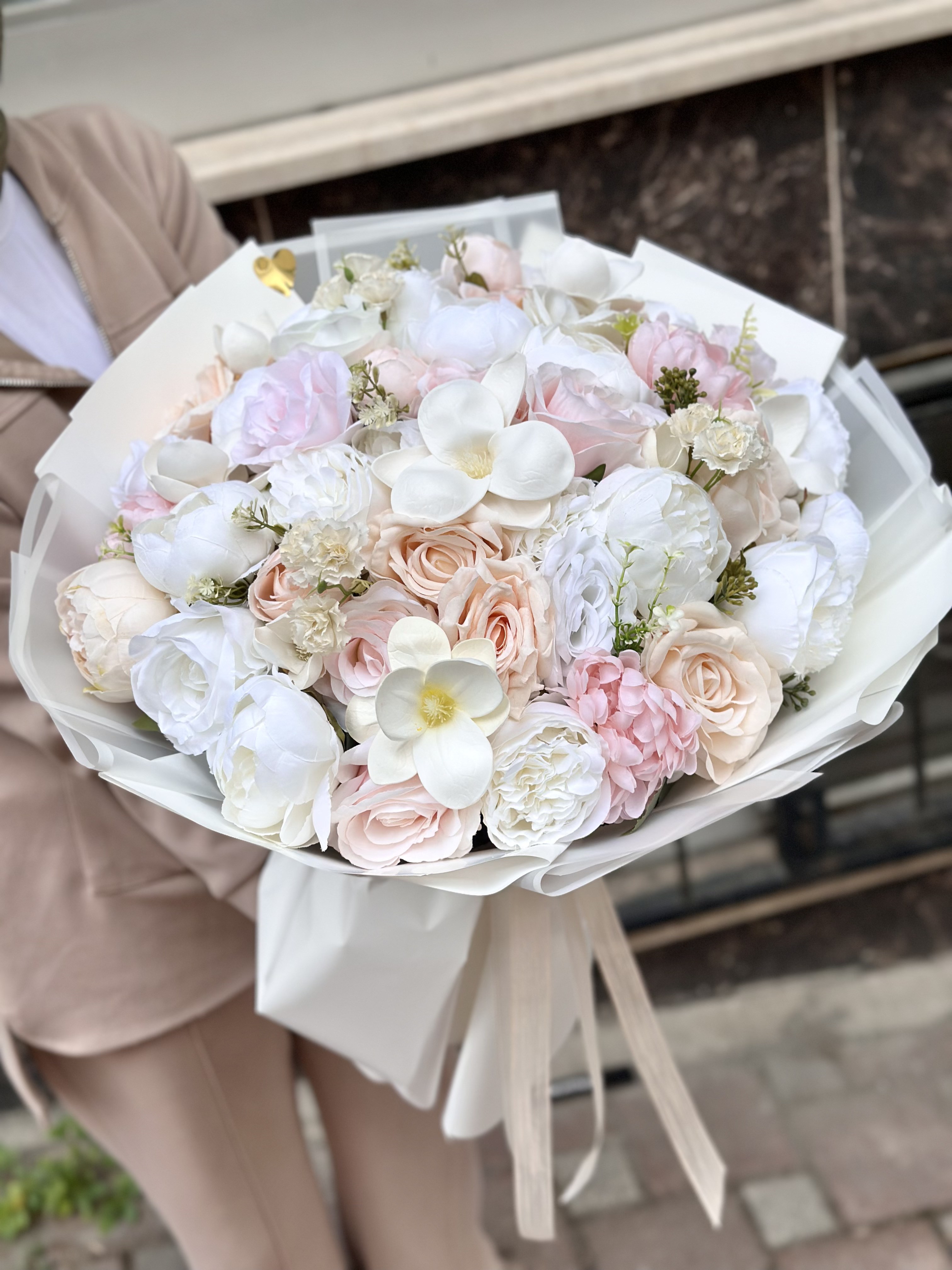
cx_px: 476
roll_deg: +9.0
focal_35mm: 48
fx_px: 1760
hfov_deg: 30.3
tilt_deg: -29.3
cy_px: 635
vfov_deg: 39.7
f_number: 1.78
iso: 80
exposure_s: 1/953
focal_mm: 6.86
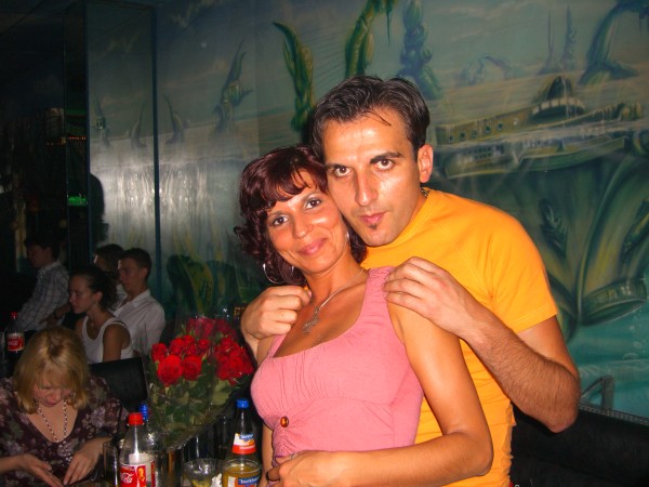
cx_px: 324
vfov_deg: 37.7
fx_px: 712
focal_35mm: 38
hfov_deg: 49.0
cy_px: 244
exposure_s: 1/60
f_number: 2.8
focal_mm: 7.9
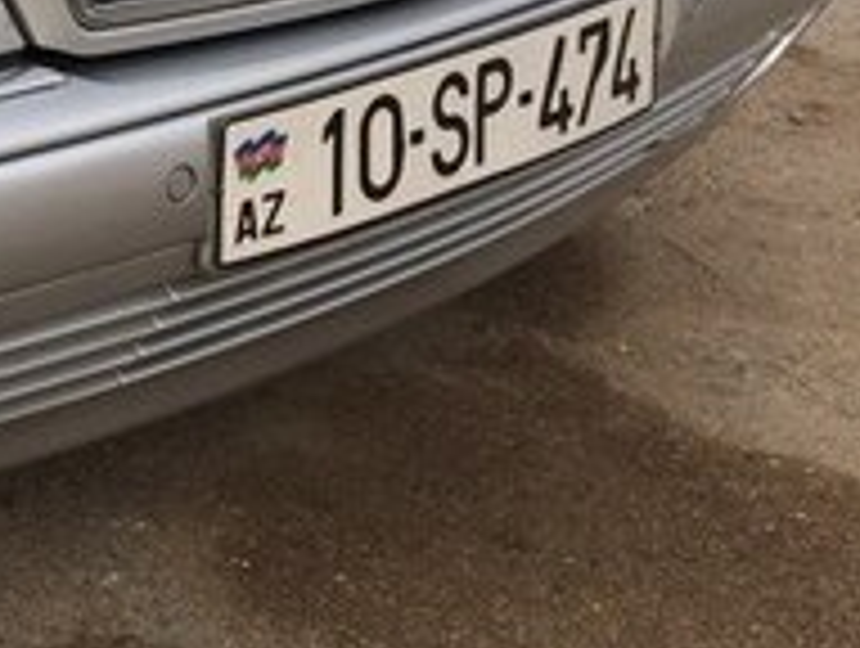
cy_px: -281
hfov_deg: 17.0
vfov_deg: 14.0
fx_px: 2489
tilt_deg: -10.6
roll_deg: +1.0
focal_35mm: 100
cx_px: -558
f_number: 2.2
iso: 32
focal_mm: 4.15
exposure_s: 1/432
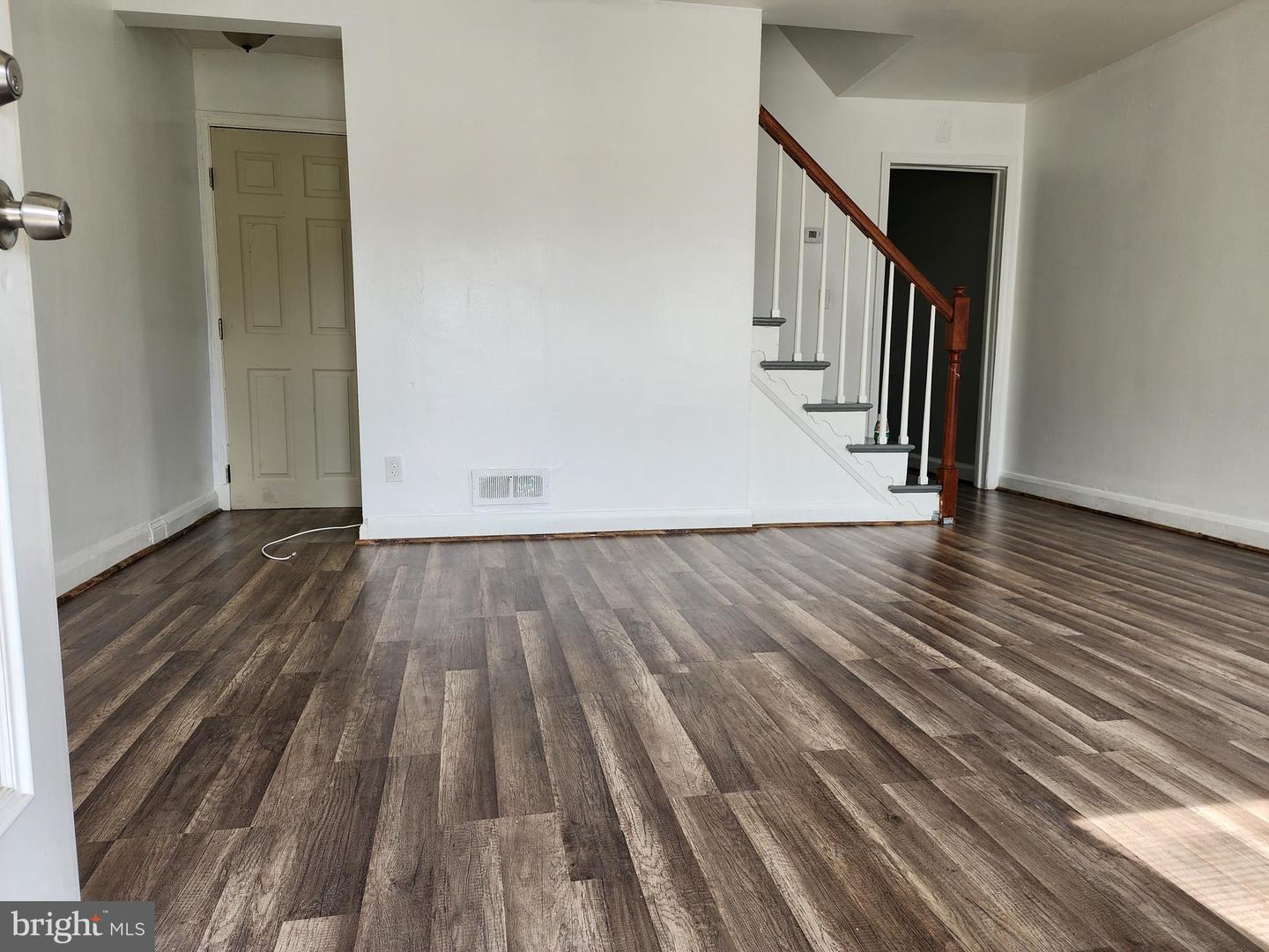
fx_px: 843
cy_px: 476
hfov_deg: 73.9
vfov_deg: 58.9
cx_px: 634
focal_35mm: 23
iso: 50
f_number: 1.8
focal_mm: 6.4
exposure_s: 1/180
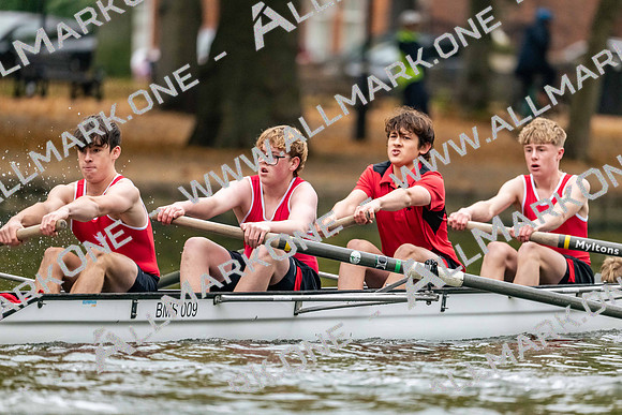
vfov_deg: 3.4
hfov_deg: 5.2
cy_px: 208
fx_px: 6912
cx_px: 311
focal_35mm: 400
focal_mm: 400
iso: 4500
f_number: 4.5
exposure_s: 1/2000
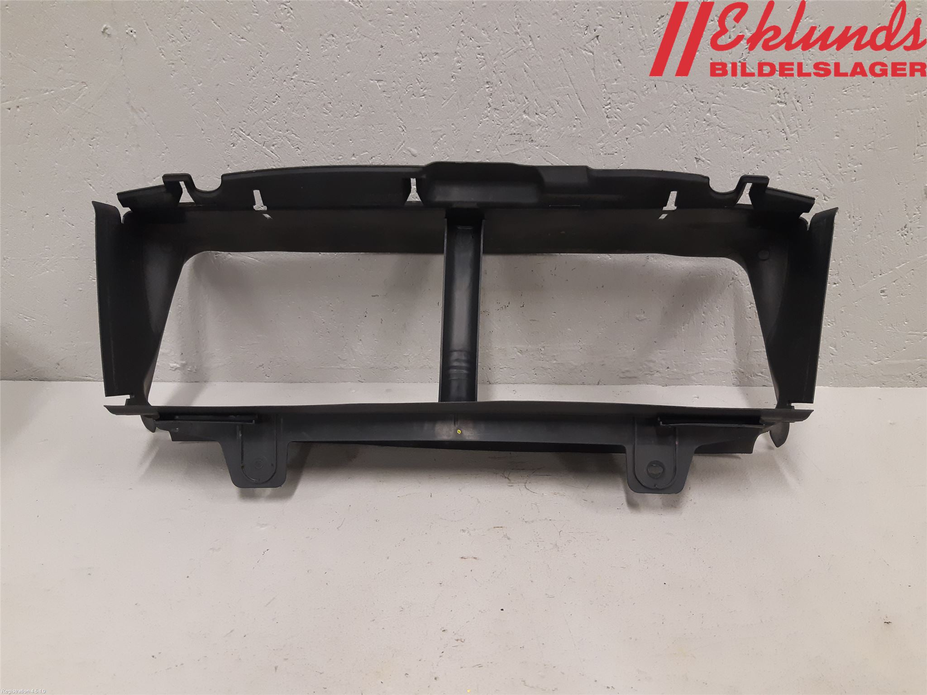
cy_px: 348
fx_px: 696
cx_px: 464
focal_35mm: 26
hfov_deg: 67.3
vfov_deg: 53.1
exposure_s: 1/50
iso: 200
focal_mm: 3.93
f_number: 1.7
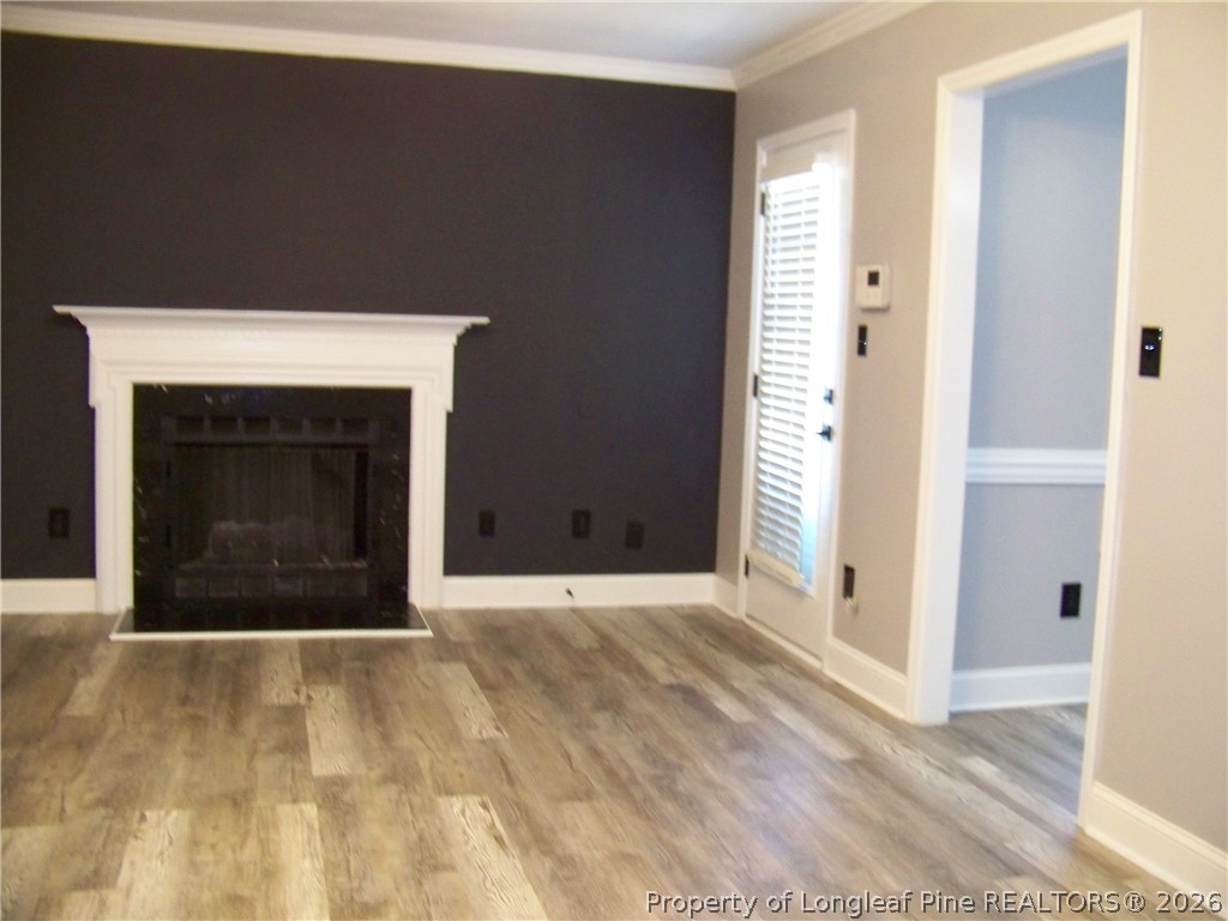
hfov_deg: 51.4
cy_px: 460
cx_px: 614
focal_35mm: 36
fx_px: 1277
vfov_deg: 39.7
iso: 320
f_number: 2.8
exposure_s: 1/30
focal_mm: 5.85
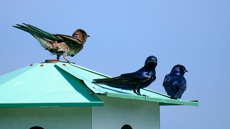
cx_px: 110
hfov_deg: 2.0
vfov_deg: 1.1
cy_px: 62
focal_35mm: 1062
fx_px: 6476
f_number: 8
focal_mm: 560
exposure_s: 1/4000
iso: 500
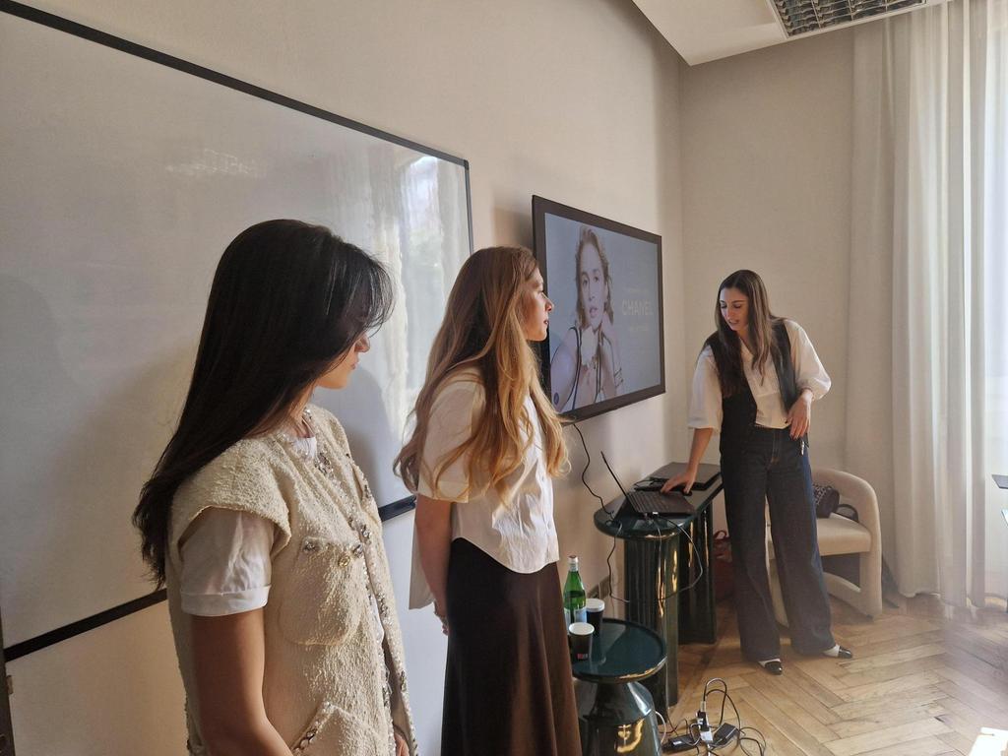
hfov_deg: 73.9
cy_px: 378
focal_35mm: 23
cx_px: 504
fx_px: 670
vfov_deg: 58.9
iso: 160
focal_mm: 5.4
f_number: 1.8
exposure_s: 1/180
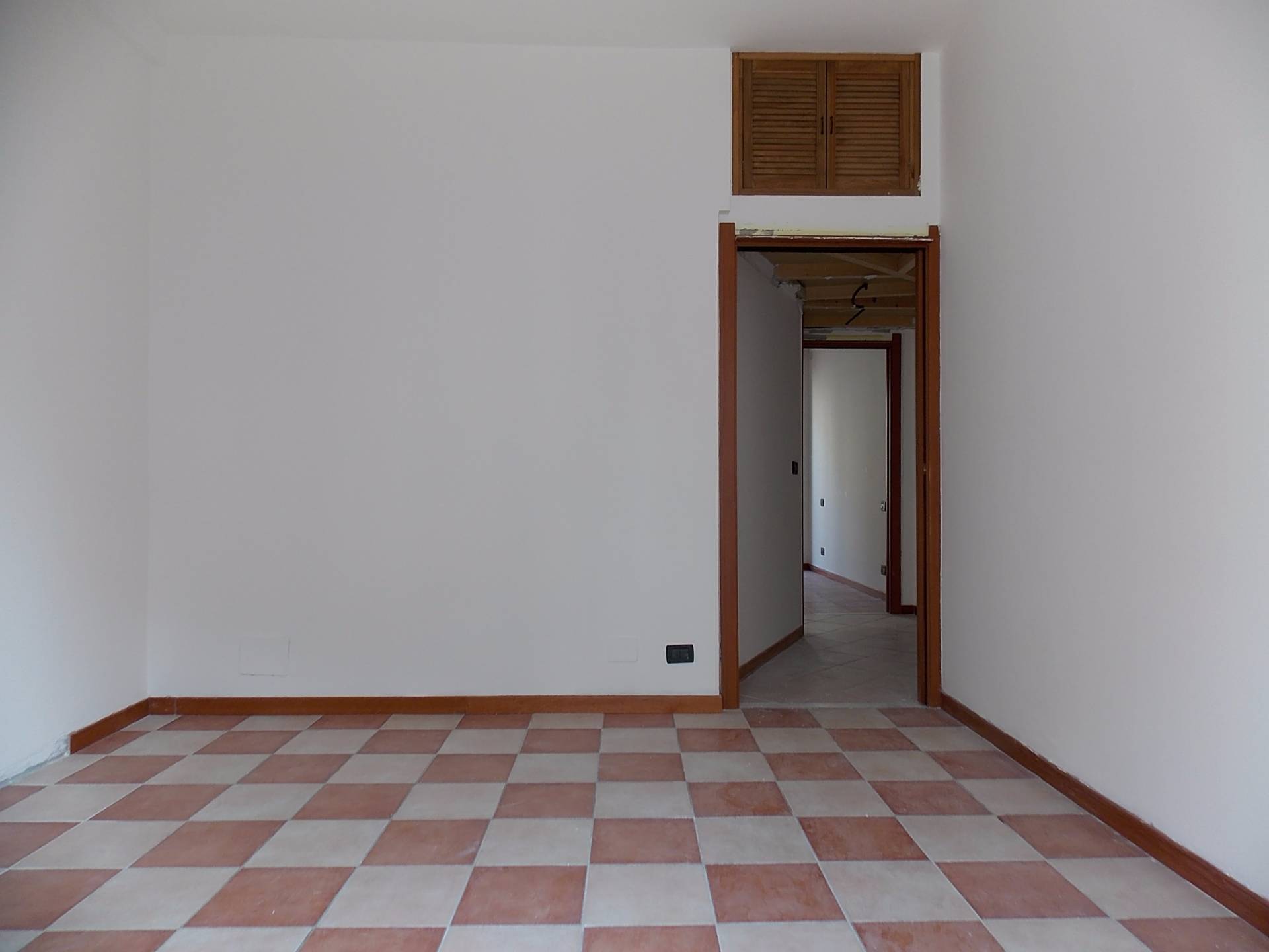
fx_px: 843
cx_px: 634
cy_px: 476
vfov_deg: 58.9
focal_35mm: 23
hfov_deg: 73.9
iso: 80
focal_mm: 4
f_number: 3.1
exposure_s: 1/40
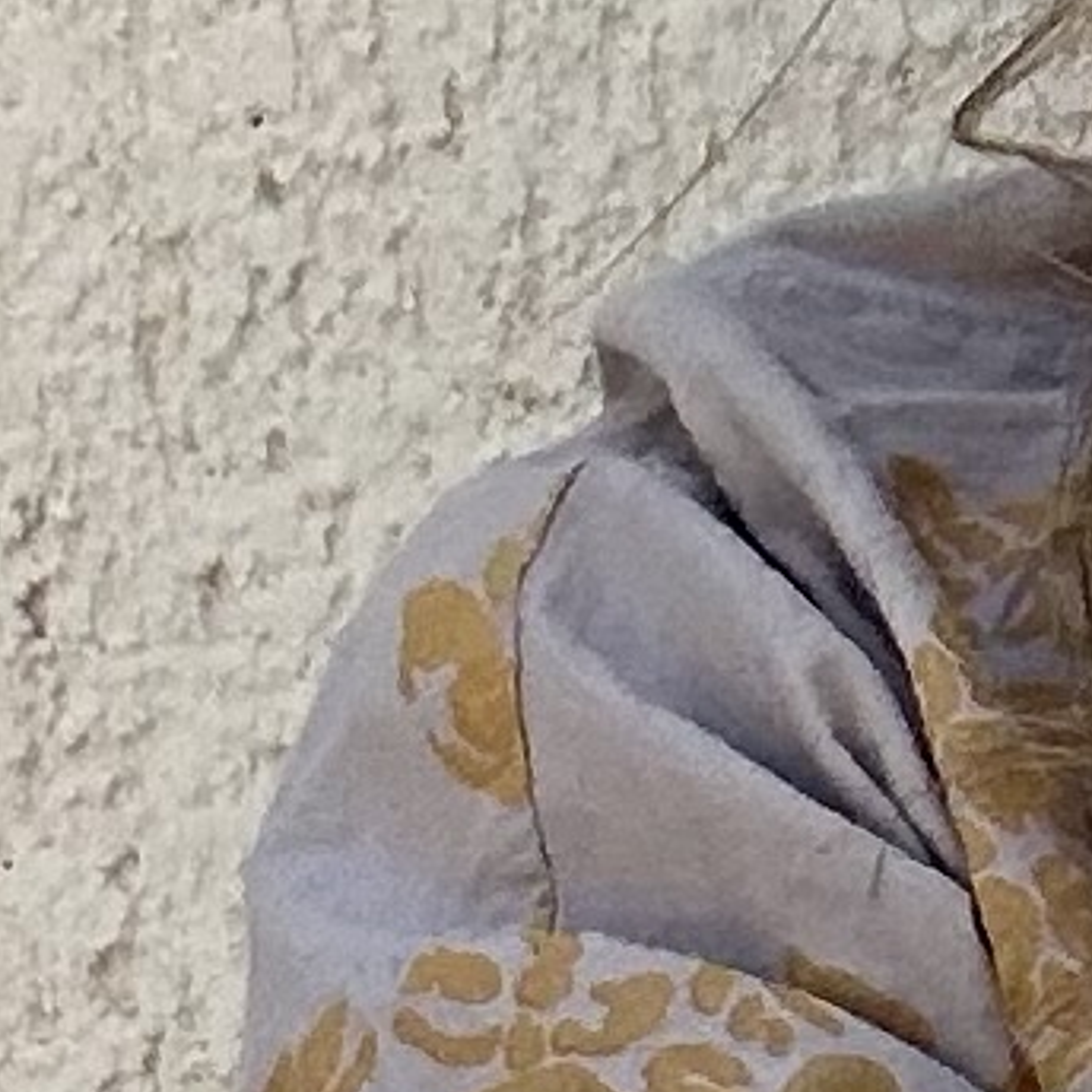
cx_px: 2179
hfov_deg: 10.4
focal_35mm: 155
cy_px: 2803
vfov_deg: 9.7
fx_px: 5532
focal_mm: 2.69
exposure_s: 1/368
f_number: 1.9
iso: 25
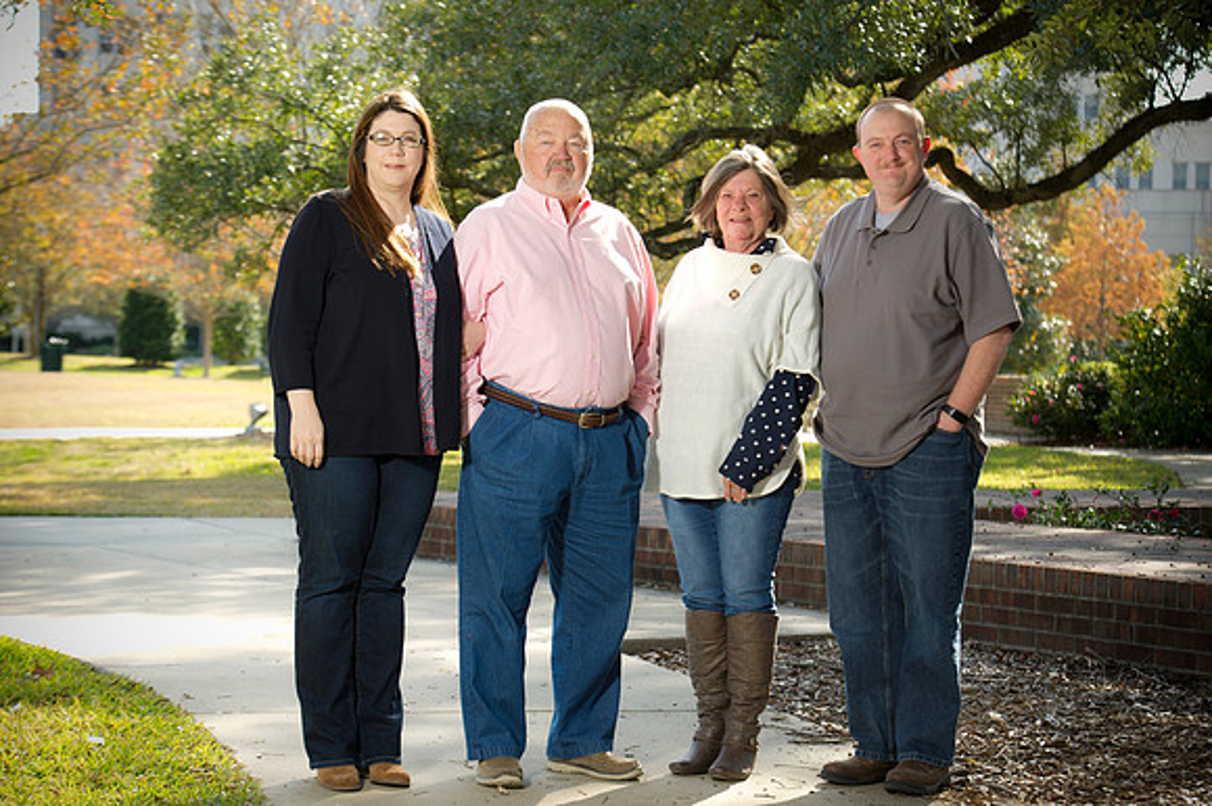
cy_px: 403
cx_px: 606
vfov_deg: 14.4
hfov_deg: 21.5
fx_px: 3196
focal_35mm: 95
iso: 160
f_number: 5.6
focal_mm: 95
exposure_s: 1/125
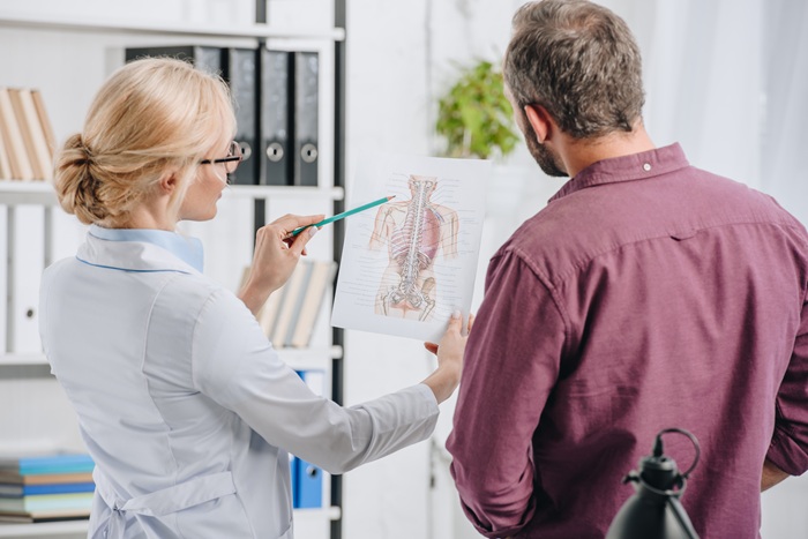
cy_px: 270
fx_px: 4490
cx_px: 404
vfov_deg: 6.9
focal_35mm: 200
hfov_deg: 10.3
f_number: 6.3
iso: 100
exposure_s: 1/200
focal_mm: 200
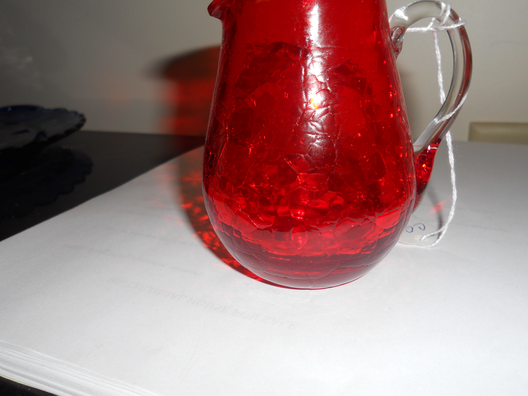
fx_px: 488
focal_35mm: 32
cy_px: 198
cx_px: 264
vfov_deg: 44.2
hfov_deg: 56.8
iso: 80
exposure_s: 1/25
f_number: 8.8
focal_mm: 5.8
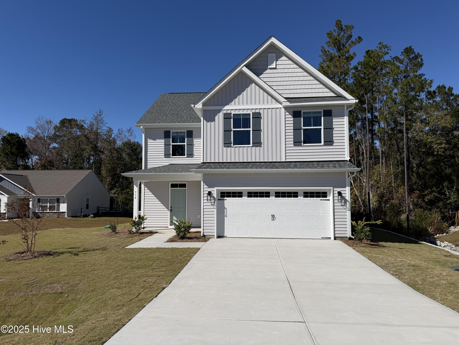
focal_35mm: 24
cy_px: 172
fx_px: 318
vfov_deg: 56.8
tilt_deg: +4.1
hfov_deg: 71.6
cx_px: 230
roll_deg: +0.5
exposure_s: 1/10309
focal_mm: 6.76
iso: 80
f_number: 1.78
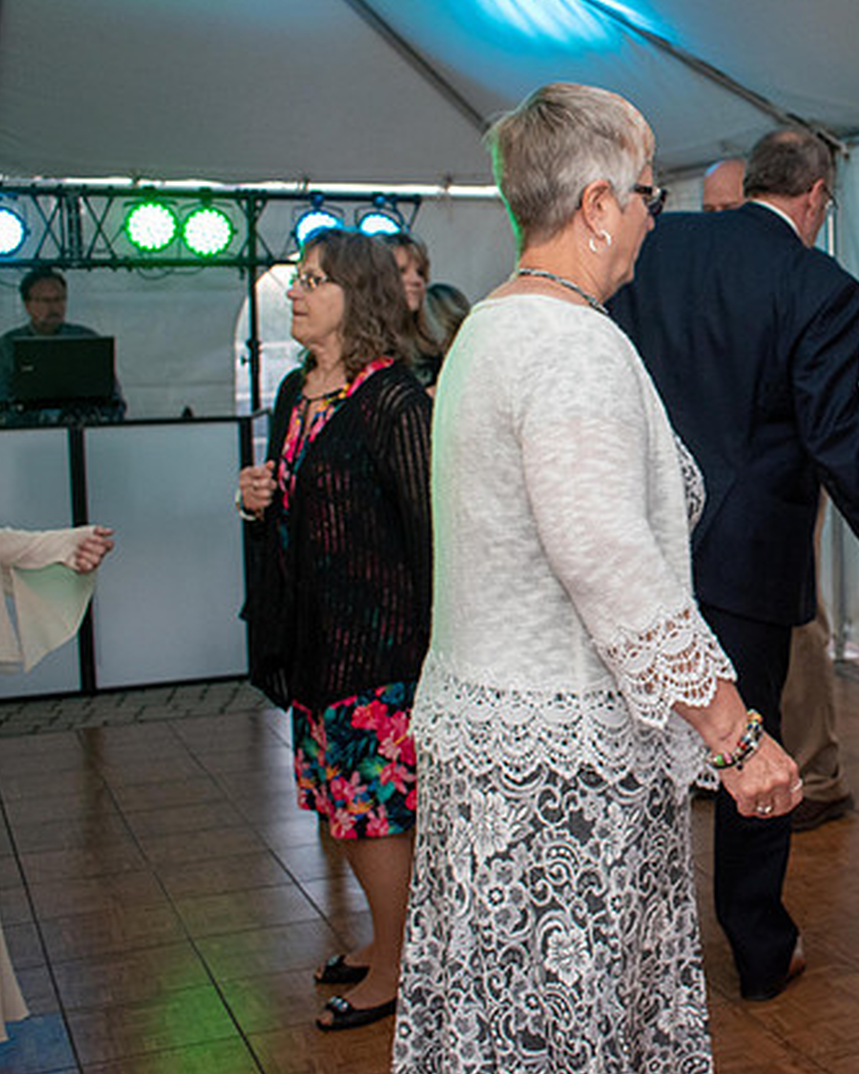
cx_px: 819
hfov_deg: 27.3
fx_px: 1684
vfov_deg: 35.2
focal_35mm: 53
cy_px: 435
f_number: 4.5
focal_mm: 21
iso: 800
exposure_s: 1/80
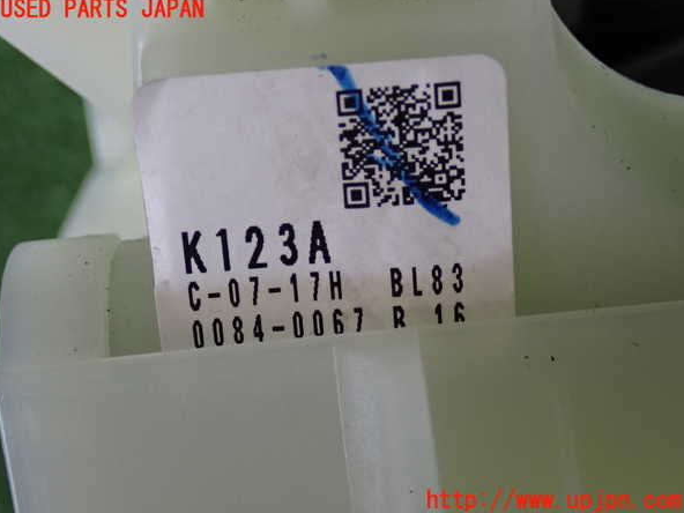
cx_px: 341
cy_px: 255
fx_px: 1423
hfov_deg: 27.0
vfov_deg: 20.4
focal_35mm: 72
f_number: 3.9
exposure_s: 1/60
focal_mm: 12.73
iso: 400
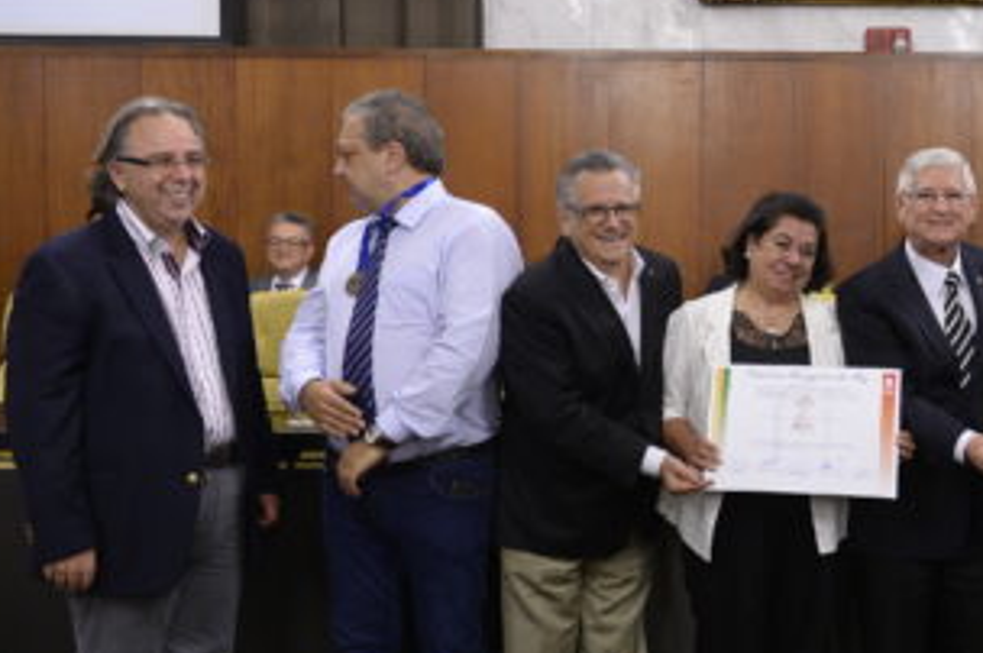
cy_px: 312
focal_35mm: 67
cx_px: 854
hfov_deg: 29.1
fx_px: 1827
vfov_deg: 20.3
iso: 1600
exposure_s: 1/160
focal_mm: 34
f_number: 3.5
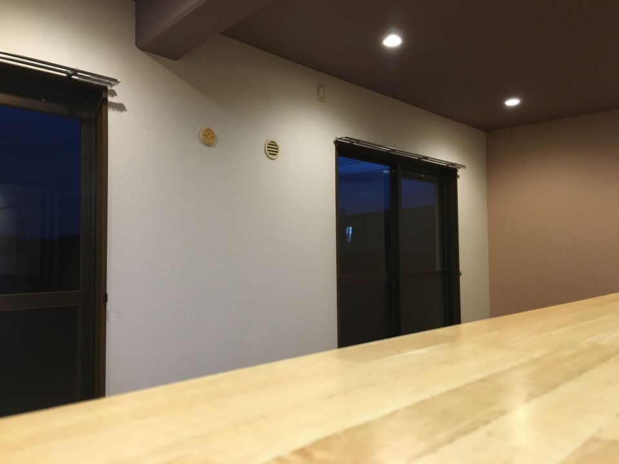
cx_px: 310
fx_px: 519
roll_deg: +0.3
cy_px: 232
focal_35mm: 29
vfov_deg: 48.2
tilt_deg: +2.3
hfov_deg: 61.7
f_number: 2.2
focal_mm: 4.15
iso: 160
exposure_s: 1/30
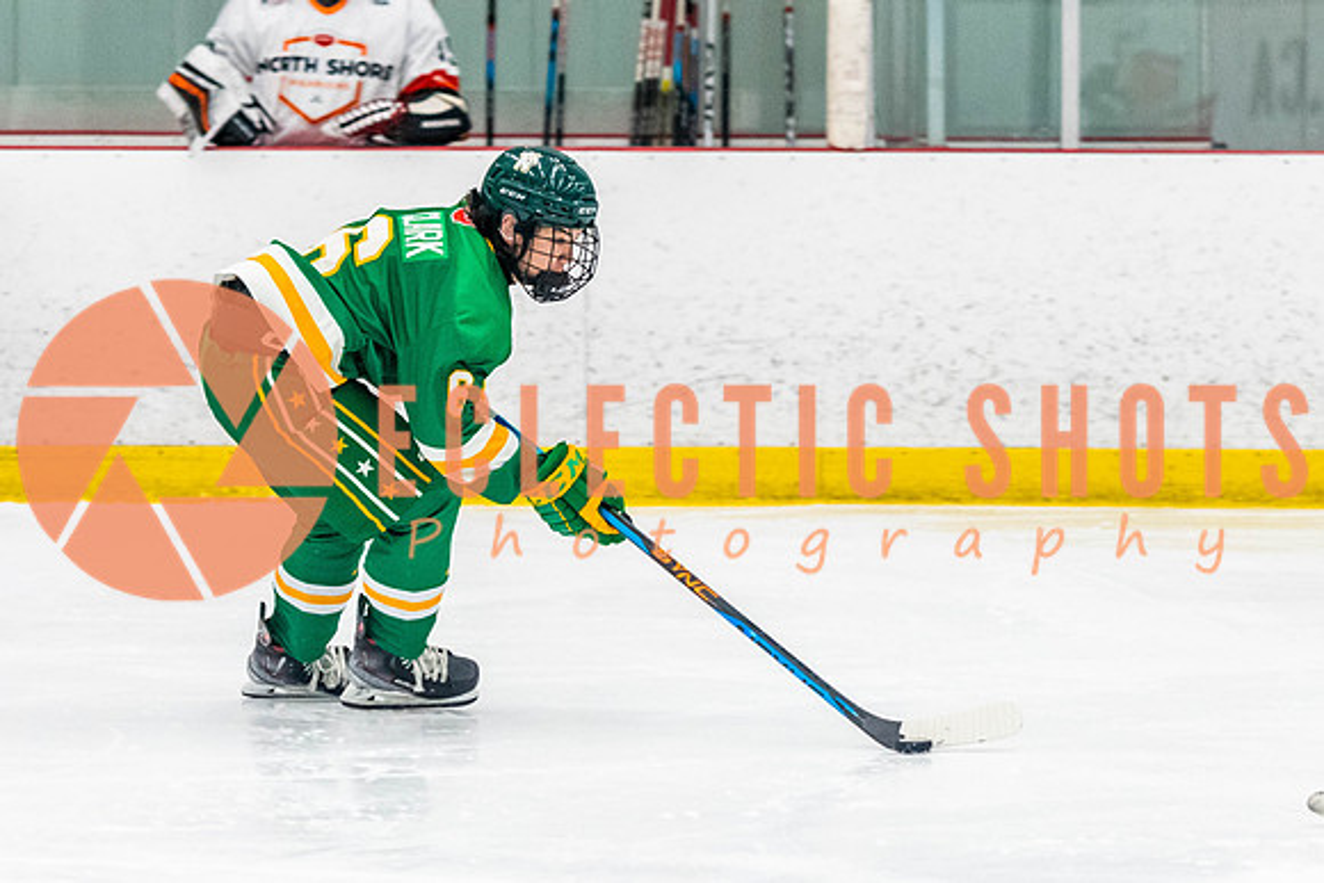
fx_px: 8891
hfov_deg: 8.5
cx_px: 543
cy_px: 442
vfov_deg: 5.7
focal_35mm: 242
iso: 1800
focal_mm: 105
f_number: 2.8
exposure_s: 1/640
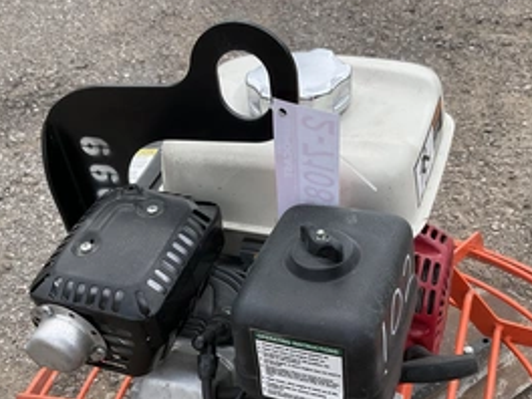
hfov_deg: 42.8
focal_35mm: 44
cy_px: 286
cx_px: 230
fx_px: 676
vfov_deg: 32.4
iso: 25
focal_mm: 3
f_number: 1.8
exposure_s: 1/912
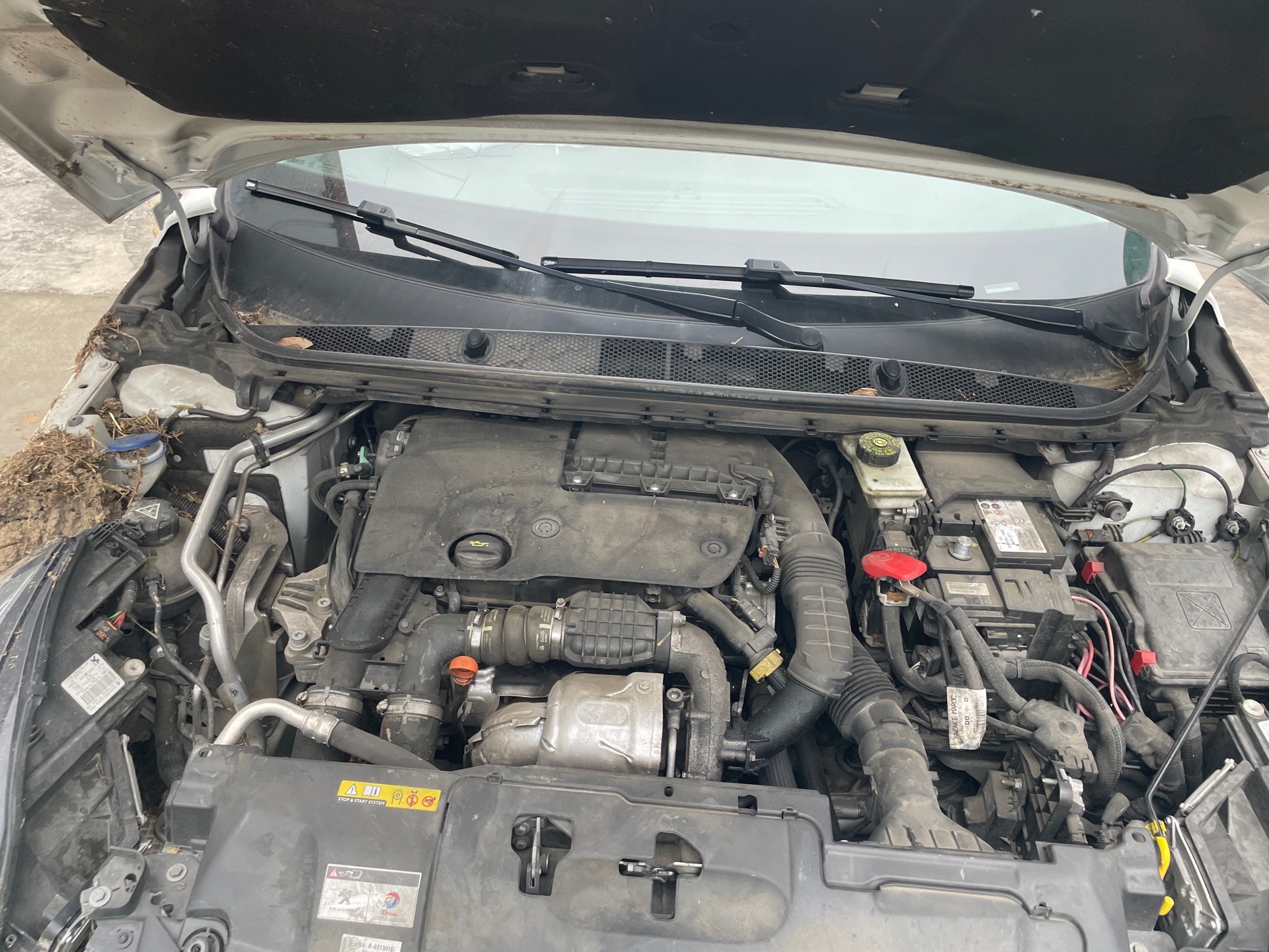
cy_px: 476
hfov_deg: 67.3
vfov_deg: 53.1
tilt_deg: -33.7
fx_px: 953
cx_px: 634
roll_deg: -5.6
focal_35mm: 26
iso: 80
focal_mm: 4.2
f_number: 1.6
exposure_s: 1/121
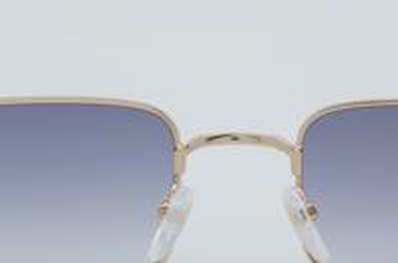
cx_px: 241
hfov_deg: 12.3
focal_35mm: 167
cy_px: 167
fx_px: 1842
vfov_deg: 8.2
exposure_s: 1/4
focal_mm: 55
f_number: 32
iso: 100
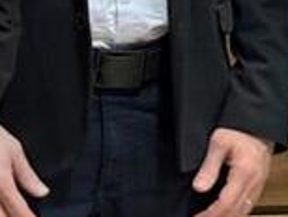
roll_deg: +0.9
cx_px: 744
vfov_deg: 3.7
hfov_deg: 4.7
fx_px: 3366
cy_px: -153
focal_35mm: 404
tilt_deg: -5.8
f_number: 1.6
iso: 125
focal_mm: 5.96
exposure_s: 1/40
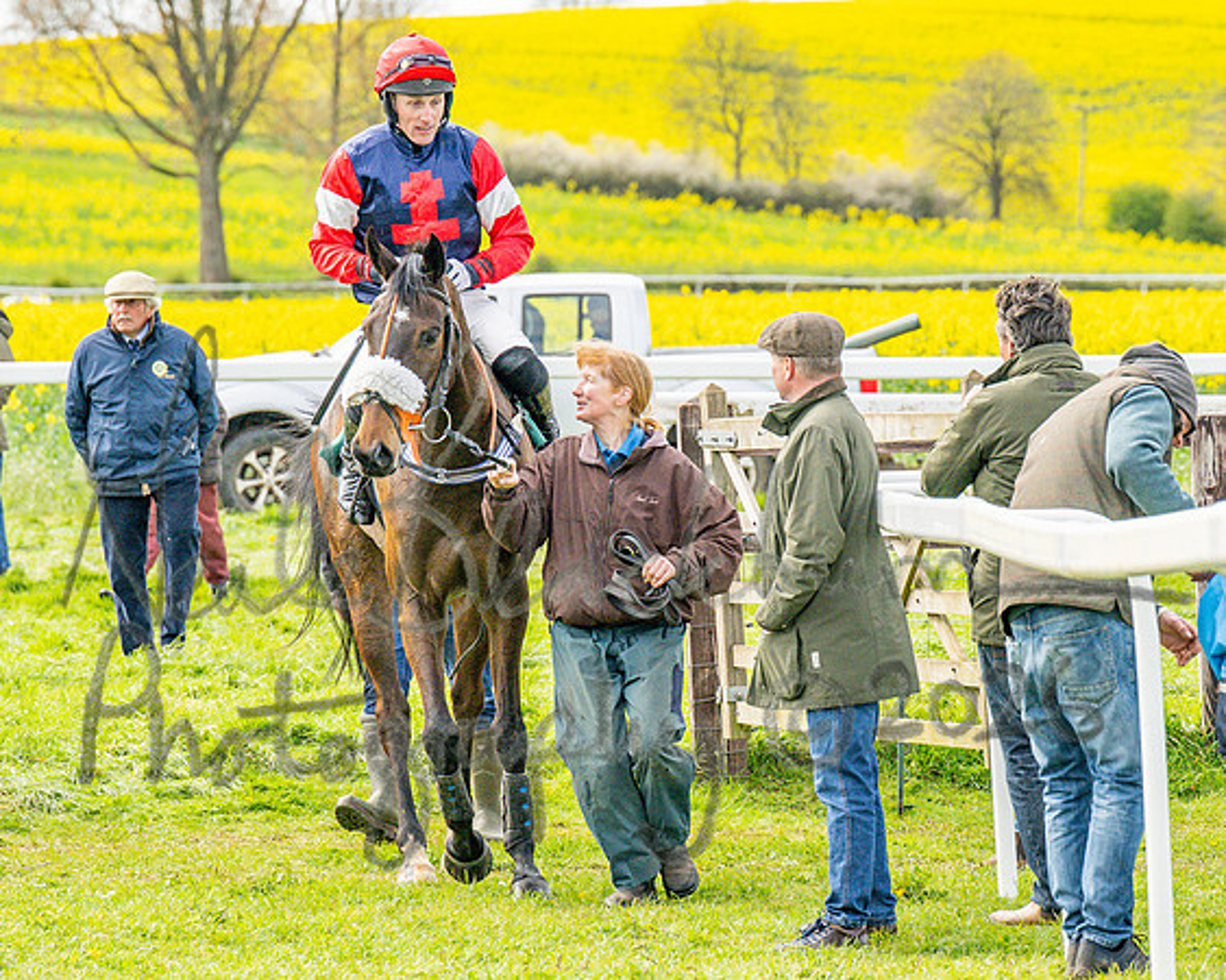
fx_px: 9505
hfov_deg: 7.4
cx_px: 493
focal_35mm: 262
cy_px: 375
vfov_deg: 5.9
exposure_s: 1/2500
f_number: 4
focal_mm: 110
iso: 400
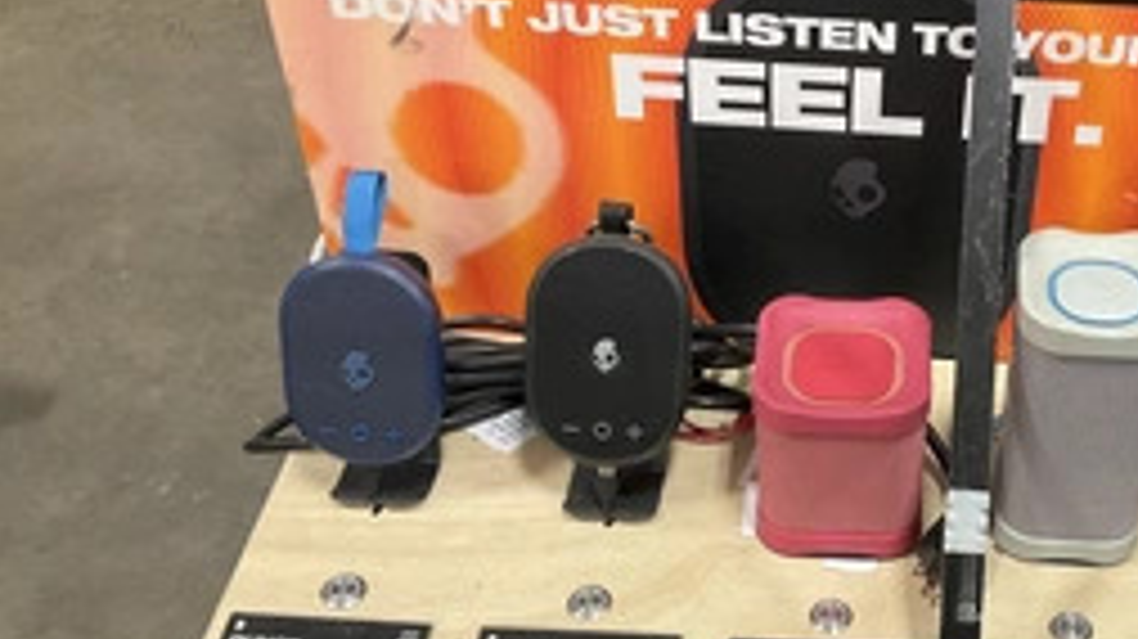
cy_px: 405
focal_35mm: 50
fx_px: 1508
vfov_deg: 23.8
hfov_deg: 39.9
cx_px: 886
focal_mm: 3
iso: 200
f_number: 1.8
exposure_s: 1/40
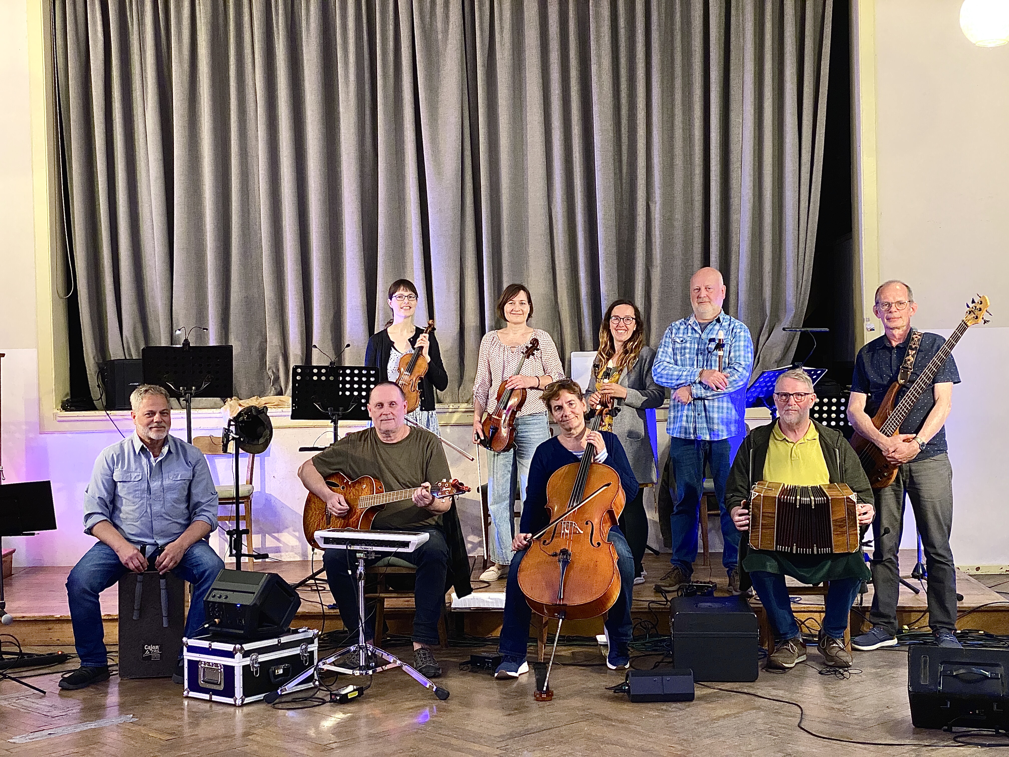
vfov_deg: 28.0
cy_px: 378
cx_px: 504
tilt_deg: -0.2
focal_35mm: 52
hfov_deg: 36.8
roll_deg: +0.7
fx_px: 1516
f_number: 2
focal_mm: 6
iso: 400
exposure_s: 1/33
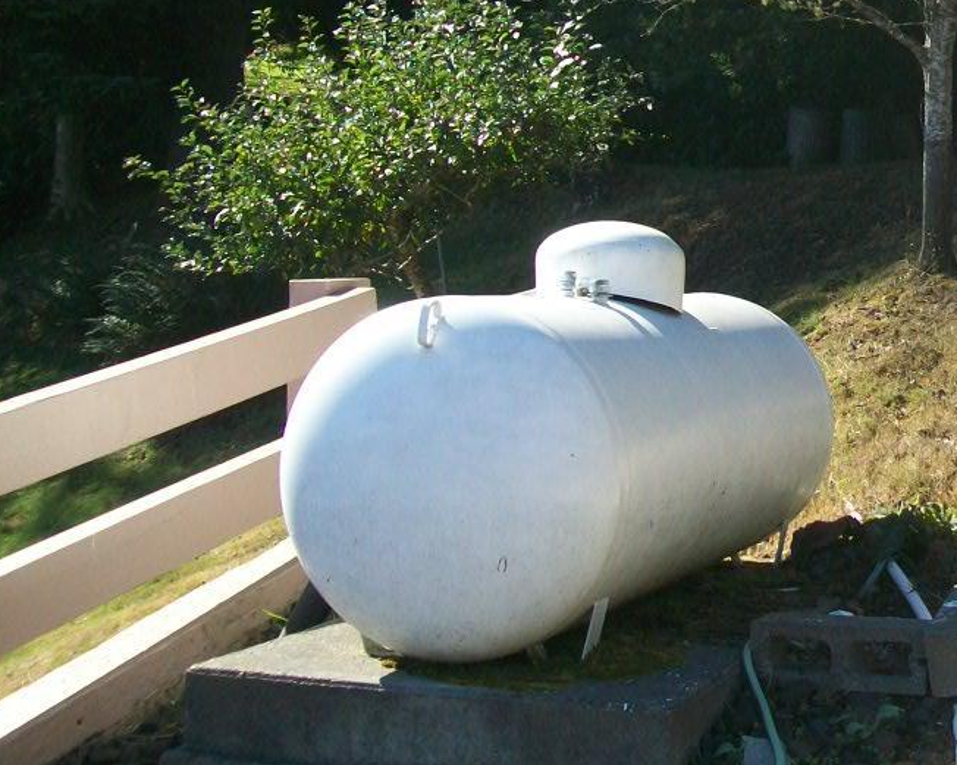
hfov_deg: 26.9
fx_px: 1953
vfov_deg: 22.1
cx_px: 803
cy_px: 300
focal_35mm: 69
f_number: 2.7
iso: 64
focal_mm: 6
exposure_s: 1/500
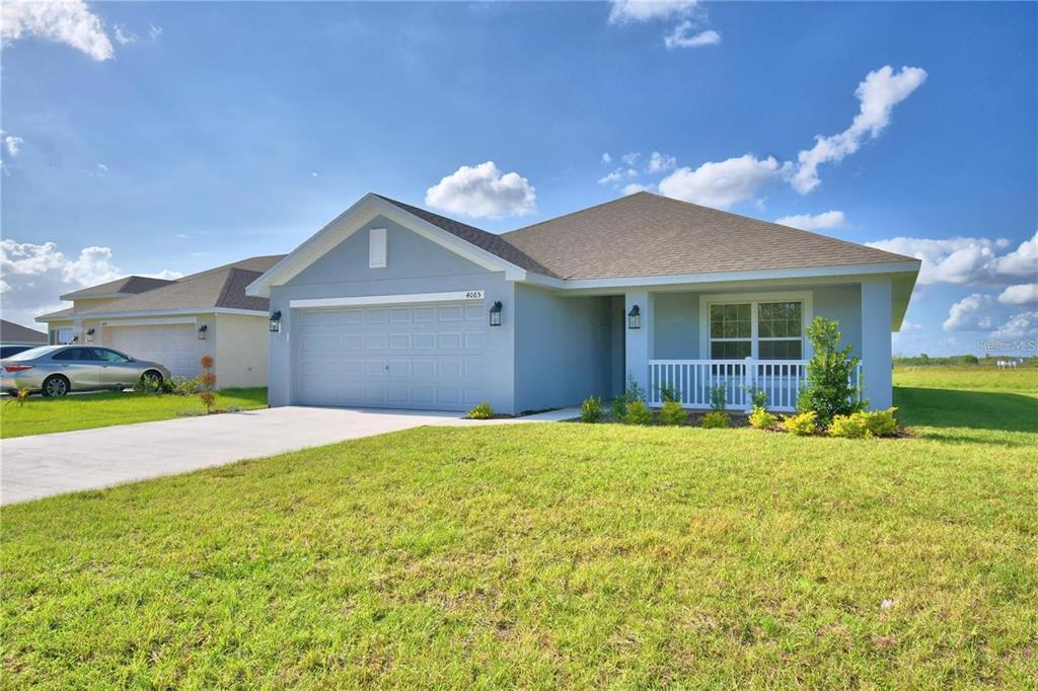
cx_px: 519
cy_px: 346
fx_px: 692
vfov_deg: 53.1
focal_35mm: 24
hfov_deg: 73.8
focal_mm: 16
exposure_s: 1/1250
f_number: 5.3
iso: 100
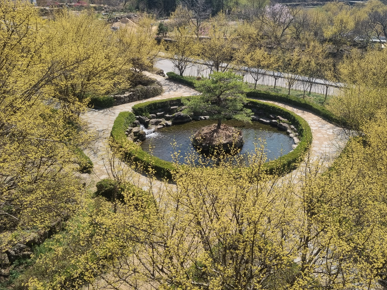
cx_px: 228
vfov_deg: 41.5
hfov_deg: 53.7
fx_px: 380
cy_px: 109
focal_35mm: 34
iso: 50
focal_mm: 5.4
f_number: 1.8
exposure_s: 1/2112
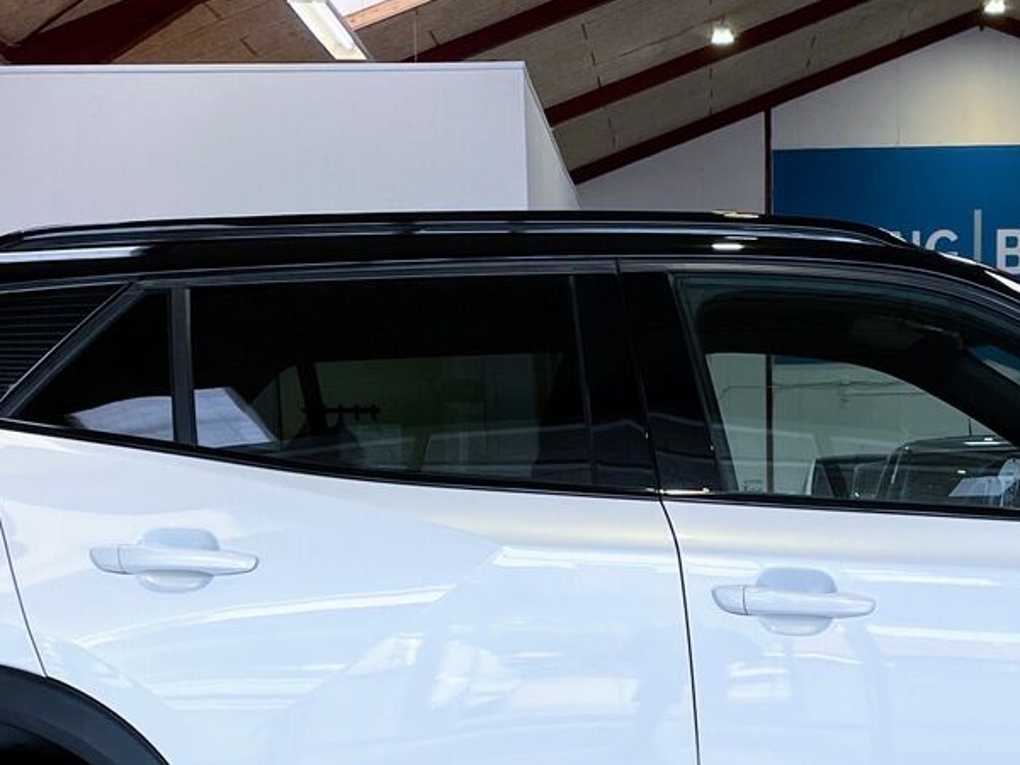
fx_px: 2180
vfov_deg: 19.2
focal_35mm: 74
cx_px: 740
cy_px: 821
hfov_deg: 26.1
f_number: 1.6
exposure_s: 1/100
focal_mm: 4.2
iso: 32
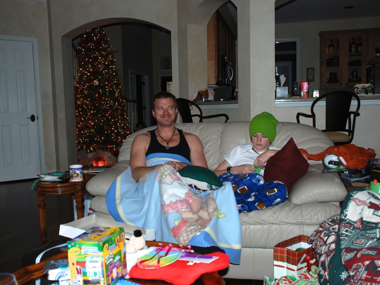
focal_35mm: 36
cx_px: 192
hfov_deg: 51.3
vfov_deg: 39.7
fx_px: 395
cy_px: 142
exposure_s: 1/60
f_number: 3.8
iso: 200
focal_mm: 22
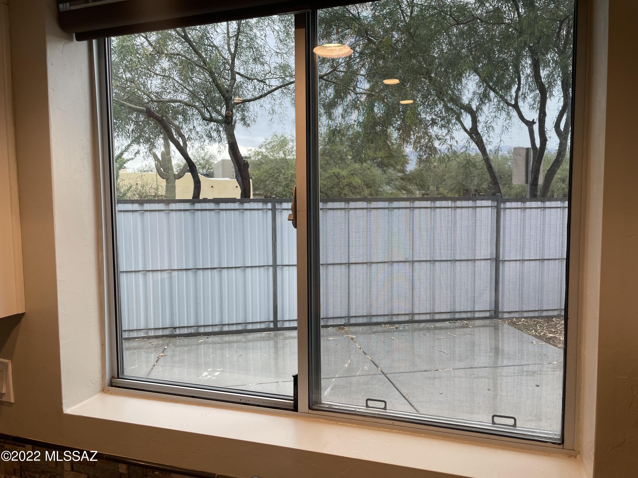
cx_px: 319
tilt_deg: -3.1
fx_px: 479
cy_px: 239
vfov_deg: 53.1
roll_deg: +0.6
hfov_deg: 67.3
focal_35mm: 26
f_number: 1.6
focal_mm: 4.2
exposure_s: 1/120
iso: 50
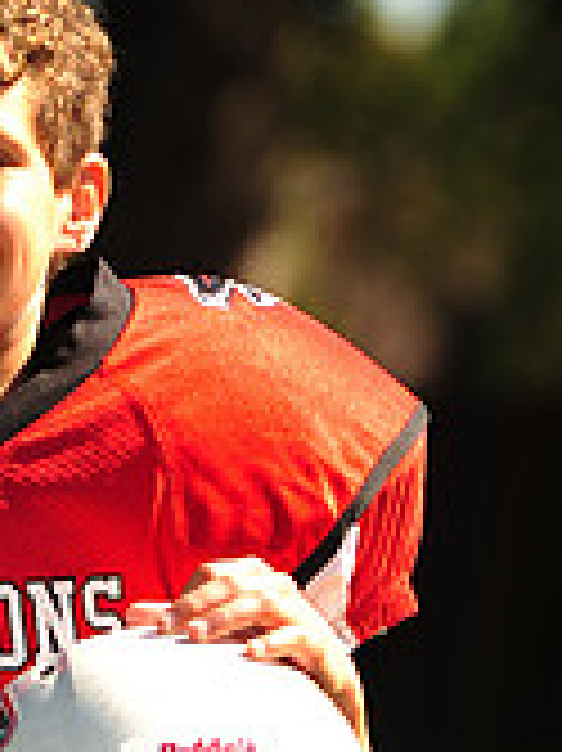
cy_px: 950
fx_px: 12290
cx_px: 31
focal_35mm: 567
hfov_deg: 2.6
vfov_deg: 3.5
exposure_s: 1/500
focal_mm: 170
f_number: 4.5
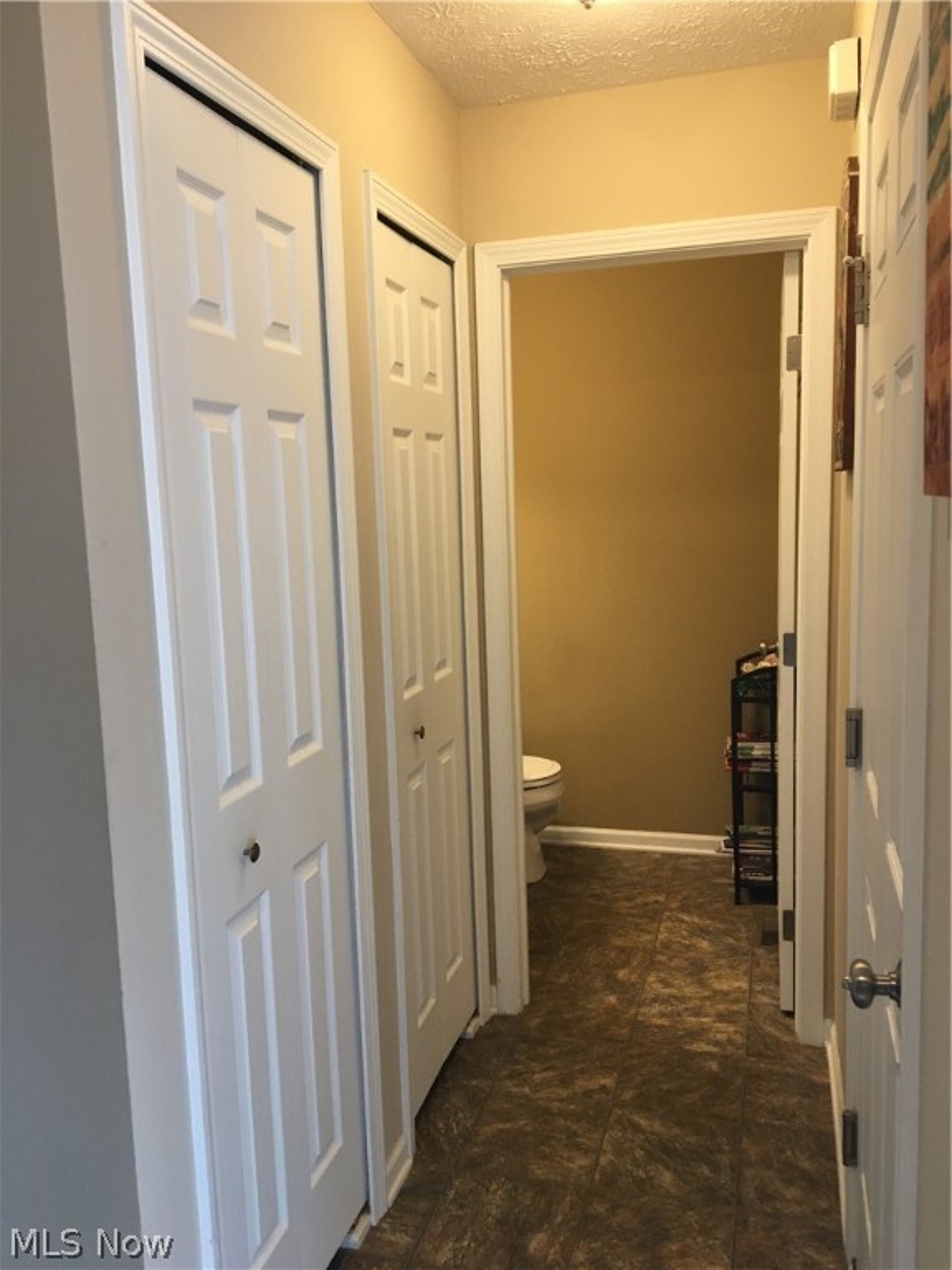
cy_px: 635
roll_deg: +2.1
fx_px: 1063
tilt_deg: -8.3
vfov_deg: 61.7
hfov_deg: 48.2
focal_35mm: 29
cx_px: 476
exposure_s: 1/30
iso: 100
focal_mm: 4.15
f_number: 2.2
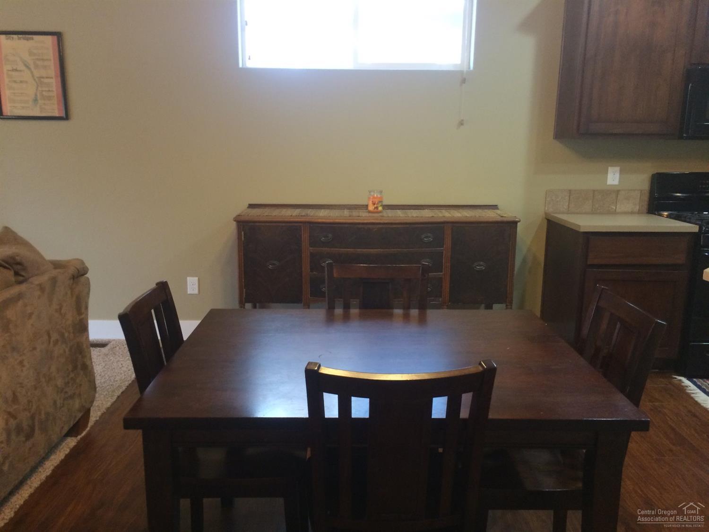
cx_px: 354
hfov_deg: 61.7
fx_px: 594
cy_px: 266
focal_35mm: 29
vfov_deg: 48.2
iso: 160
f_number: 2.2
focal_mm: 4.15
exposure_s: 1/30
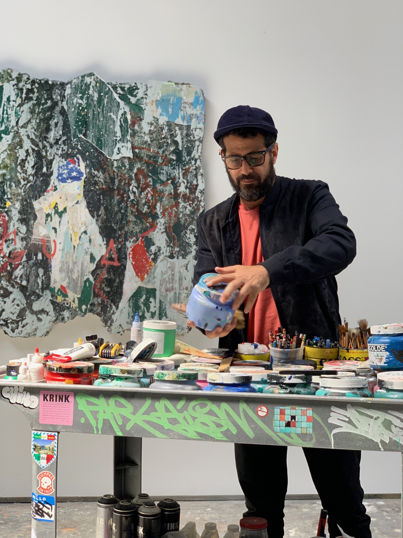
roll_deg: -1.0
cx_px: 202
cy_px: 269
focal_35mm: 52
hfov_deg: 28.0
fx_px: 807
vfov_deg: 36.8
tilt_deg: +0.8
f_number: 2.4
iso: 50
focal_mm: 6
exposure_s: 1/122
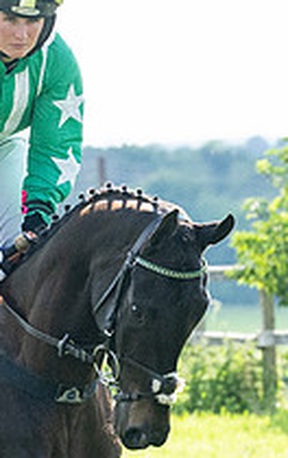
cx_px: 16
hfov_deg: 1.5
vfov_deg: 2.4
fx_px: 10781
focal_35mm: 862
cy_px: 313
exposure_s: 1/2000
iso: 400
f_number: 5
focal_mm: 120
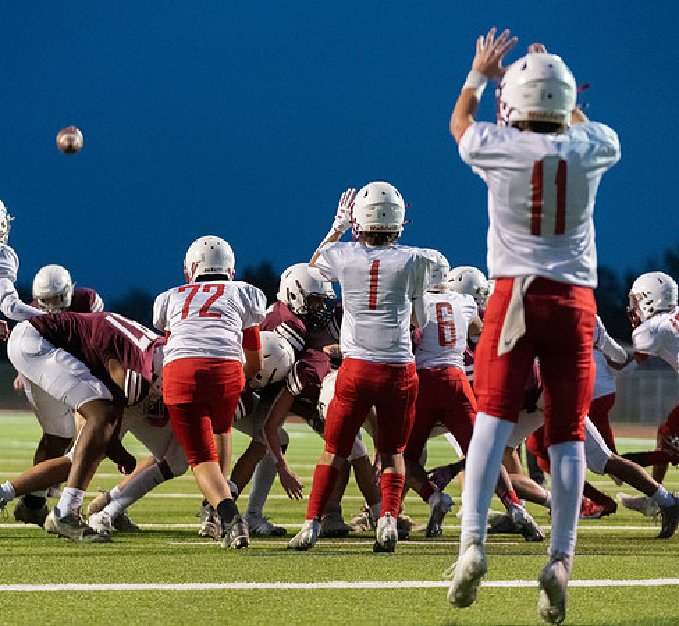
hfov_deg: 12.9
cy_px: 325
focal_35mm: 141
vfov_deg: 11.9
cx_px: 287
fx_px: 3008
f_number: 2.8
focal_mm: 111
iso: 8000
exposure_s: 1/1000
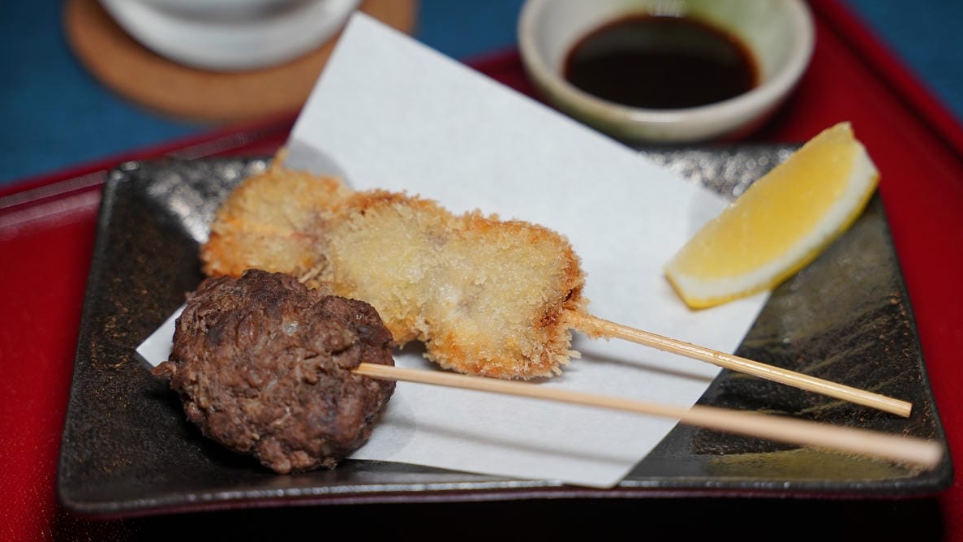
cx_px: 481
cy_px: 257
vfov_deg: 16.8
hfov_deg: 29.3
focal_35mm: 72
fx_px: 1839
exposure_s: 1/80
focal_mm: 68
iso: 250
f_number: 4
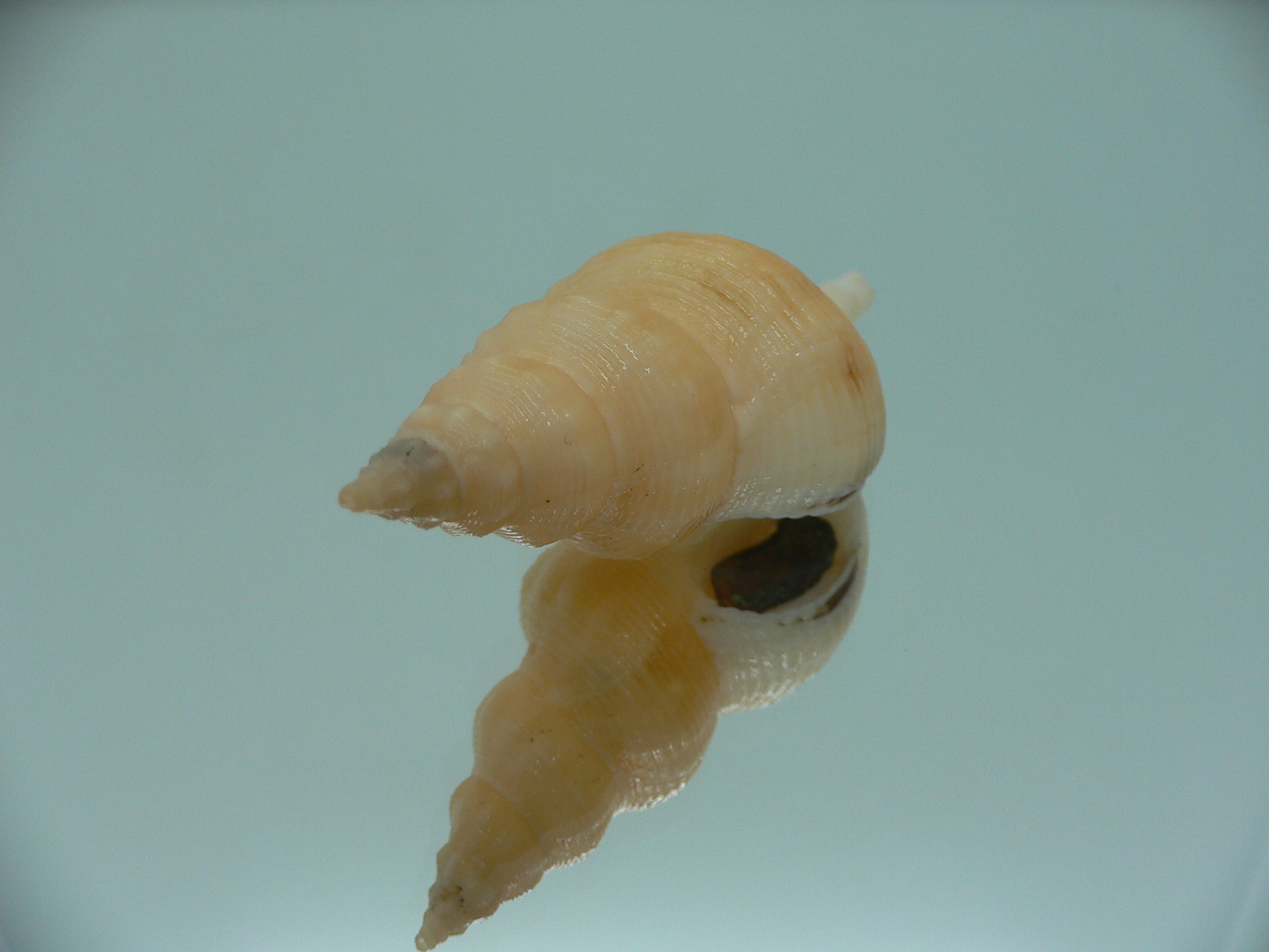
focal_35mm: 35
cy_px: 476
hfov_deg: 52.6
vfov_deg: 40.7
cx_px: 634
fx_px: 1283
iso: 80
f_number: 2.8
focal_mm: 4.6
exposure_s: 1/60
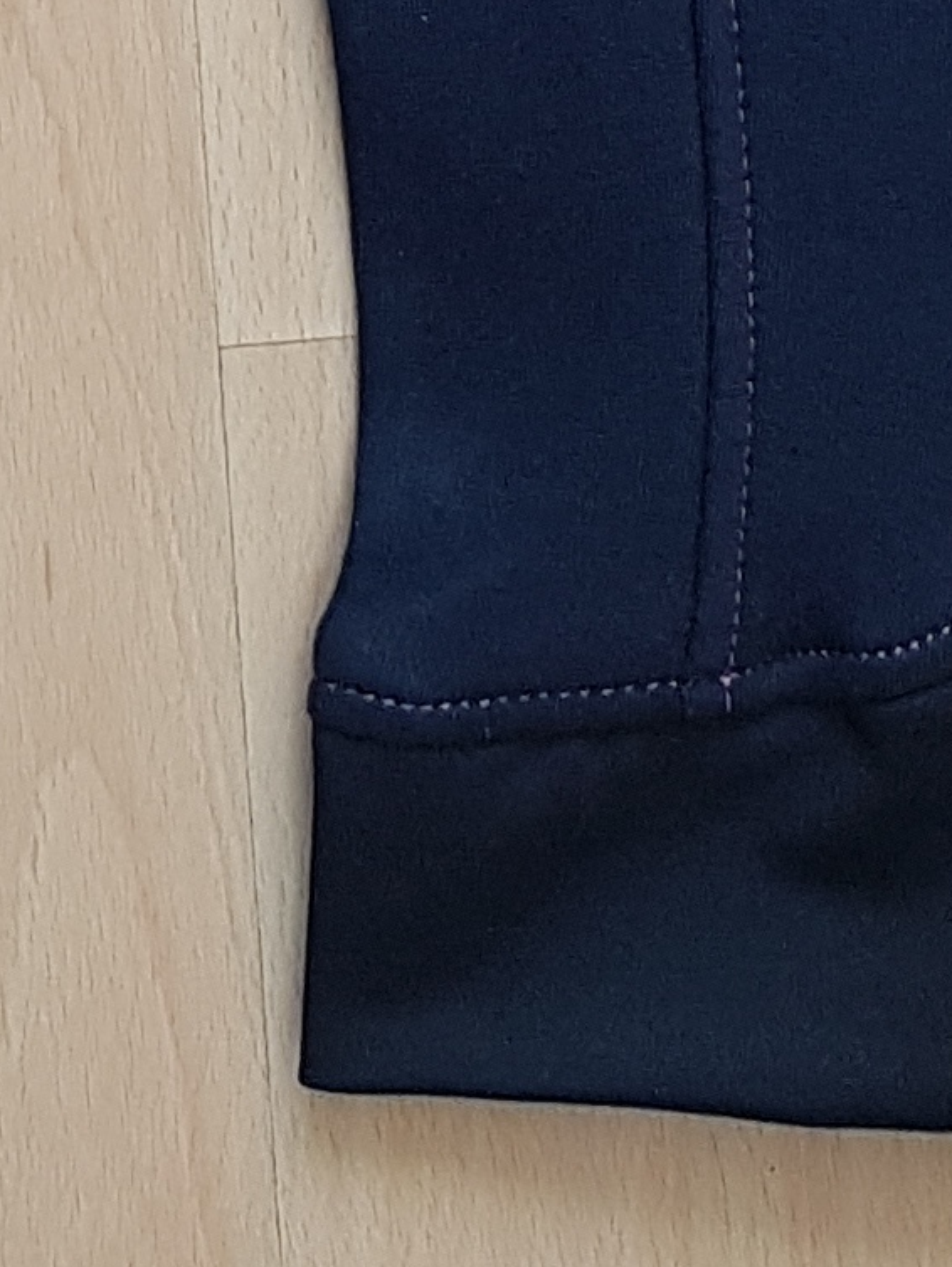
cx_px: -168
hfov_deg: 10.5
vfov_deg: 11.1
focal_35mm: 139
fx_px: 5094
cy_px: -2074
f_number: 1.7
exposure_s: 1/50
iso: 64
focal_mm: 4.2
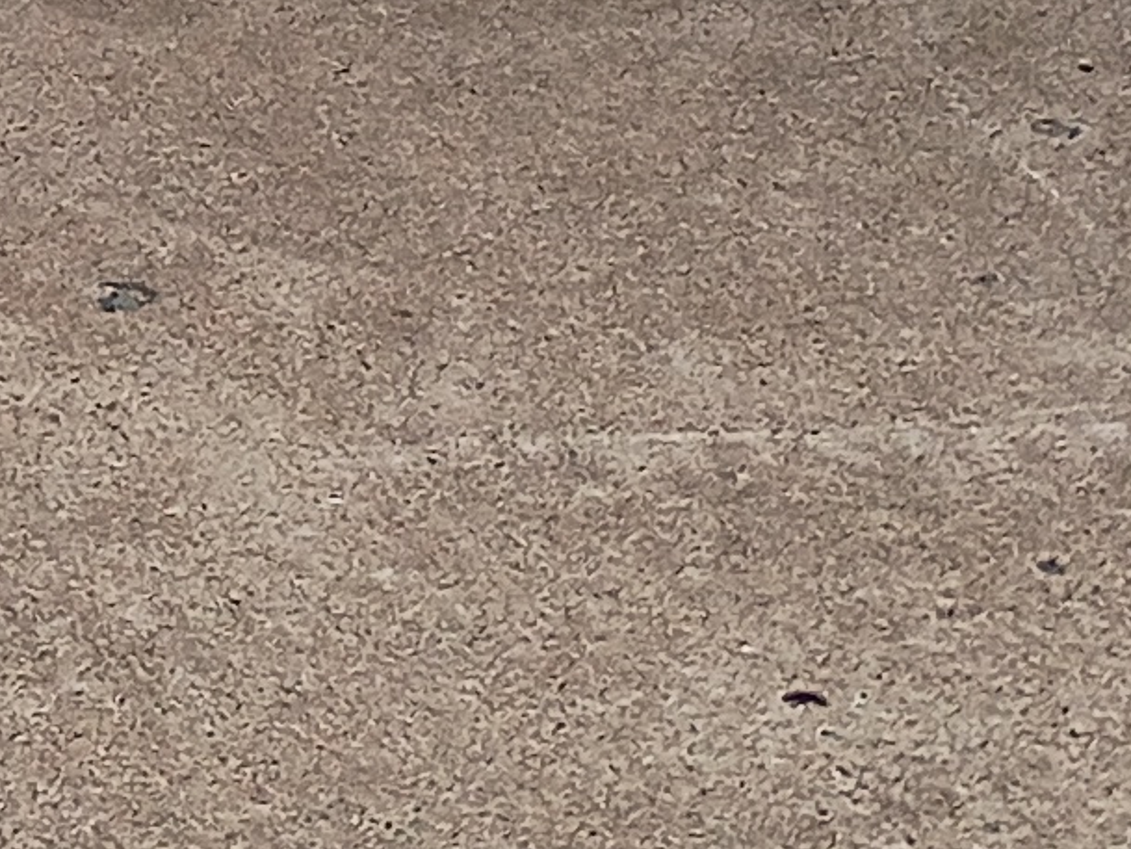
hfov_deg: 9.3
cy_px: -933
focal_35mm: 195
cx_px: -1382
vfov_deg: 7.3
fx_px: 6372
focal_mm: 4.27
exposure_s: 1/997
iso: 105
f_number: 1.8
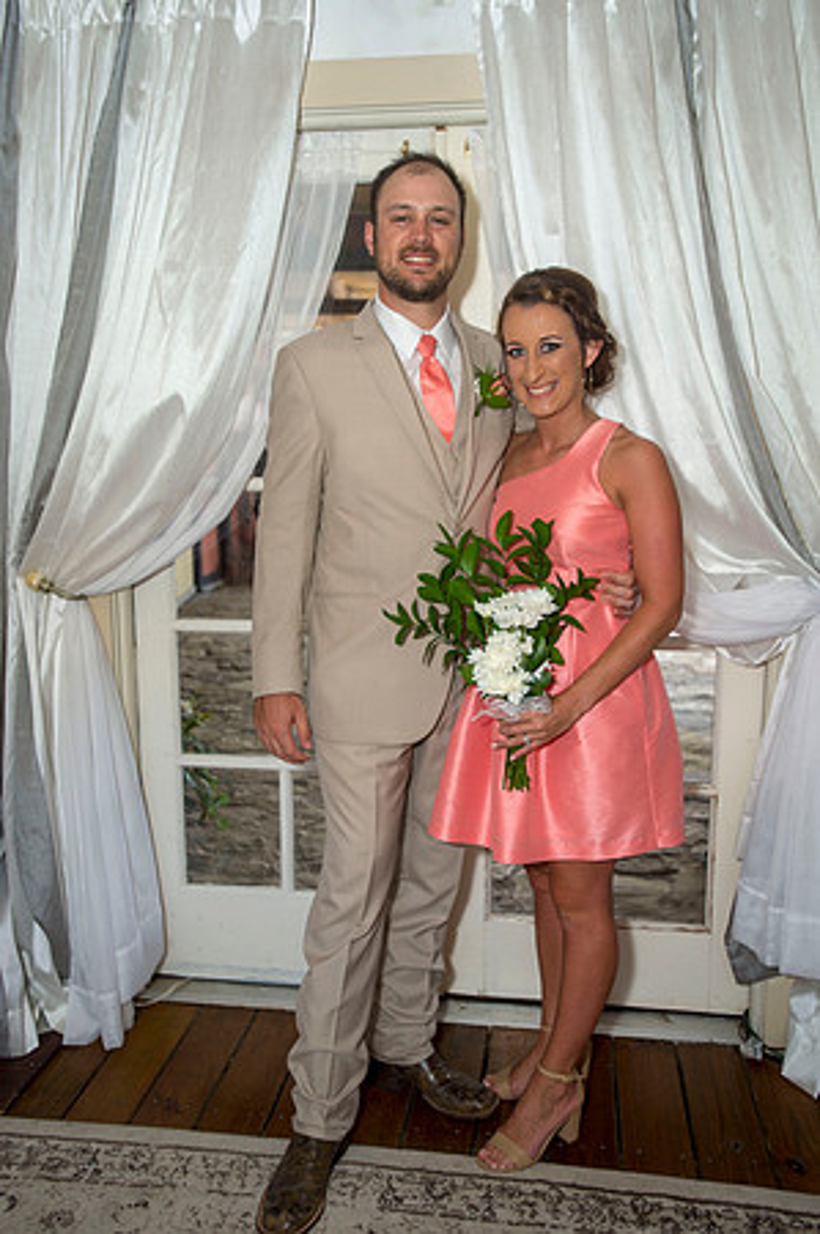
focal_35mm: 32
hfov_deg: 41.0
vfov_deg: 58.8
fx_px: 1096
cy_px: 617
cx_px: 410
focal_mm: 32
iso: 200
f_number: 3.2
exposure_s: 1/100
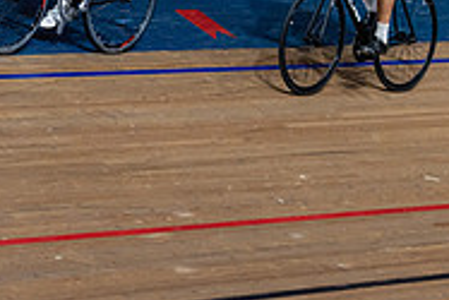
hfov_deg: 9.5
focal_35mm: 217
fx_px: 2708
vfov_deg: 6.3
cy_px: 16
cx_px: 120
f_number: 3.2
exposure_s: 1/800
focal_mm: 70
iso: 2500
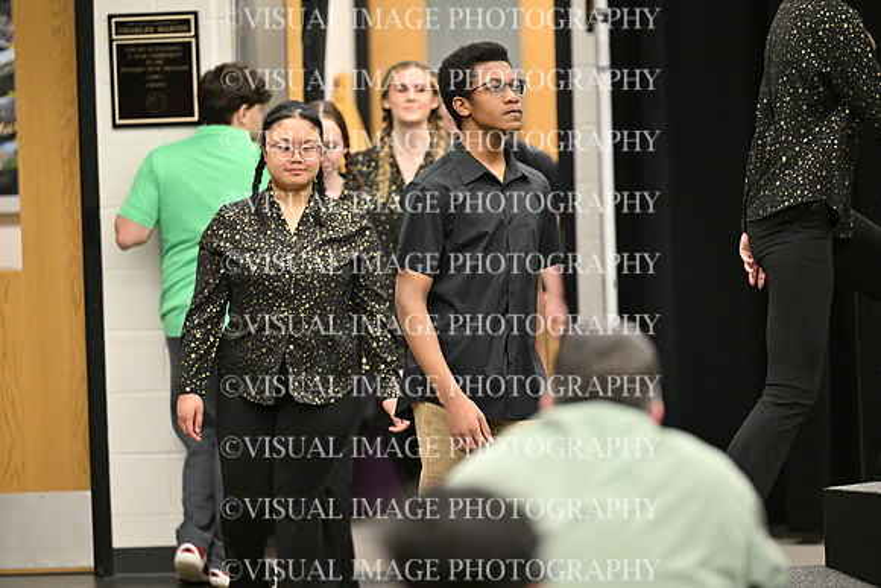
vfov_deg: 6.9
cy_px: 294
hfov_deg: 10.3
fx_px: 4895
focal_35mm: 200
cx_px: 440
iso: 6400
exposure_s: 1/500
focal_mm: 200
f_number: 2.8
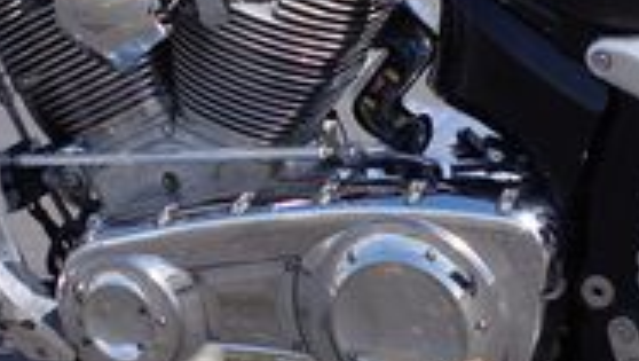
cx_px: 385
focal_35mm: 108
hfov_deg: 19.8
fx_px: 1832
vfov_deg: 11.0
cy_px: -91
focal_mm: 20
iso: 100
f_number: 5.6
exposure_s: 1/250
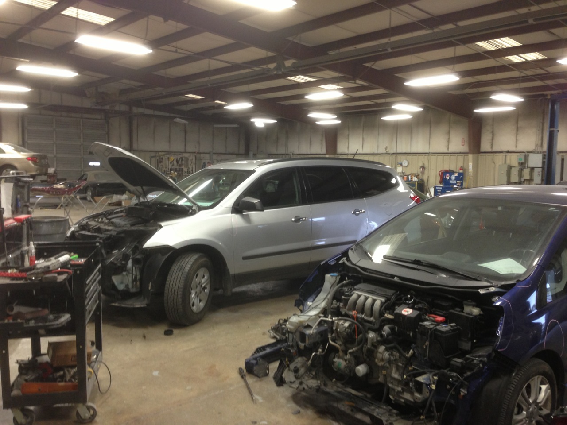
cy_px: 212
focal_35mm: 33
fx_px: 541
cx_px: 284
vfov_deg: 42.9
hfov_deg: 55.4
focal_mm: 4.13
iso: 100
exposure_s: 1/20
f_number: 2.4
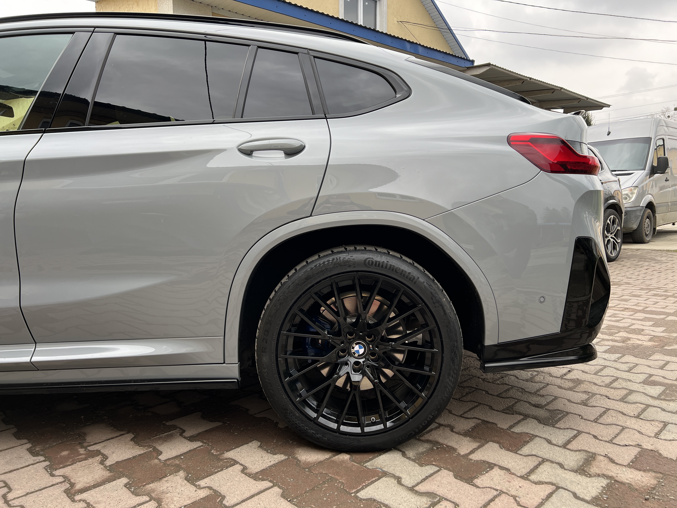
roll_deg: +1.5
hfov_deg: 67.3
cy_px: 254
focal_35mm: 26
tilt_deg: -5.4
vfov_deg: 53.1
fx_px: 508
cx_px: 338
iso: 50
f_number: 1.5
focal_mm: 5.7
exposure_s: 1/448
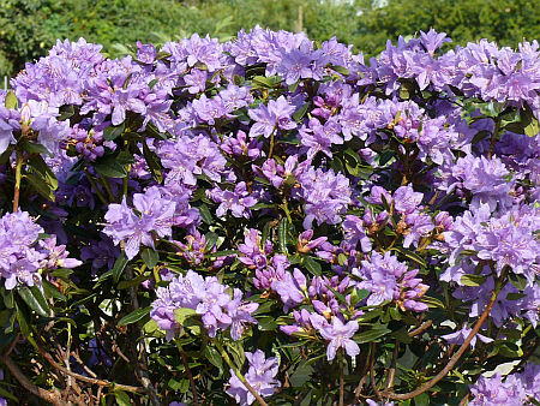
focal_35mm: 146
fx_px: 2279
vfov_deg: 10.2
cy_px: 203
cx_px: 270
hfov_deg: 13.5
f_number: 5.6
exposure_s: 1/250
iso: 100
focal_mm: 17.3
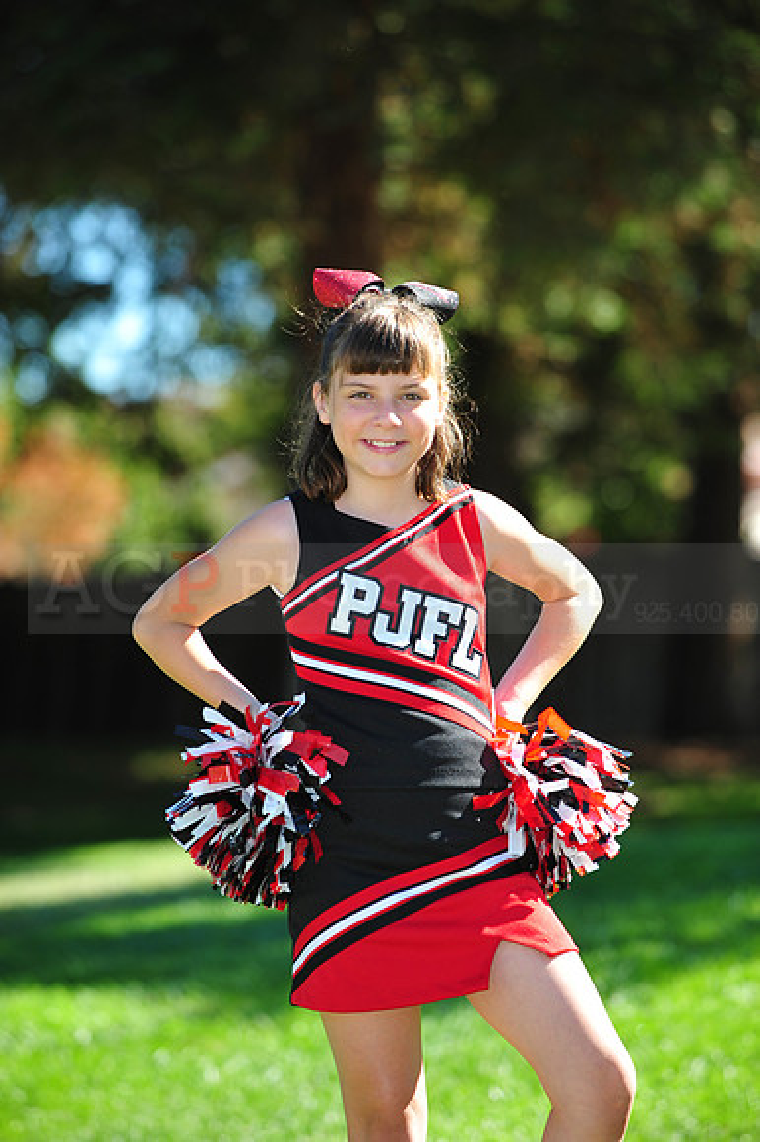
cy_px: 571
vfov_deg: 11.1
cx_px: 380
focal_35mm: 185
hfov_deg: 7.4
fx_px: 5865
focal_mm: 185
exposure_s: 1/800
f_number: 4.5
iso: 400
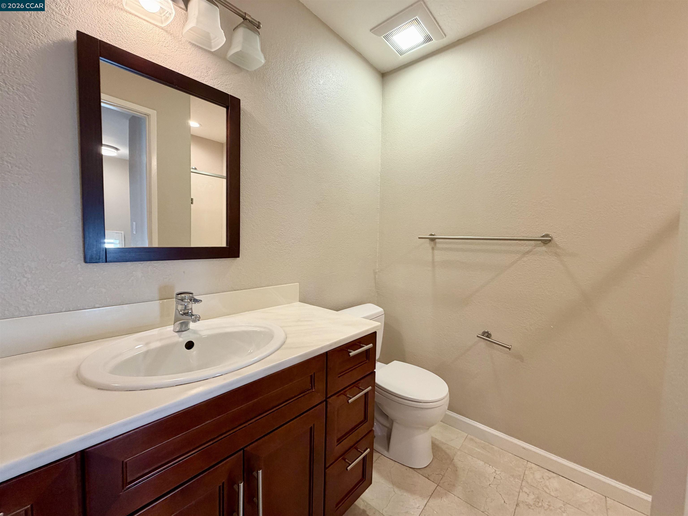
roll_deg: -0.5
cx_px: 344
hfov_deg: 102.1
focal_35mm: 14
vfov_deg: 85.7
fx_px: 278
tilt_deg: -3.9
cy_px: 258
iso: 160
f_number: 2.2
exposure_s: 1/60
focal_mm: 2.22
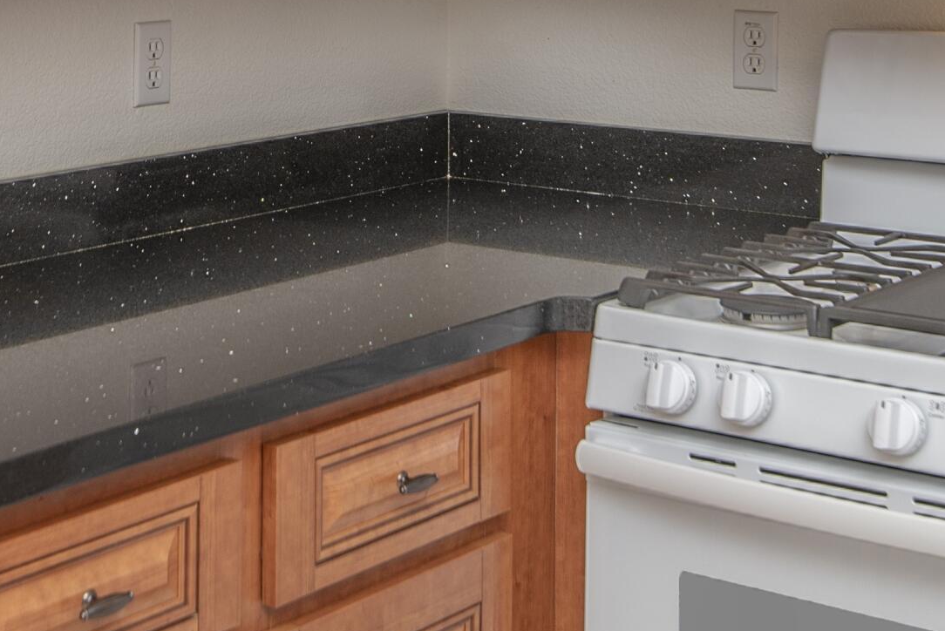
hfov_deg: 24.4
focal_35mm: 83
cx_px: 343
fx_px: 2180
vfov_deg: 15.8
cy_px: -129
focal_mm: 30
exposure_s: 1/60
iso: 250
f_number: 5
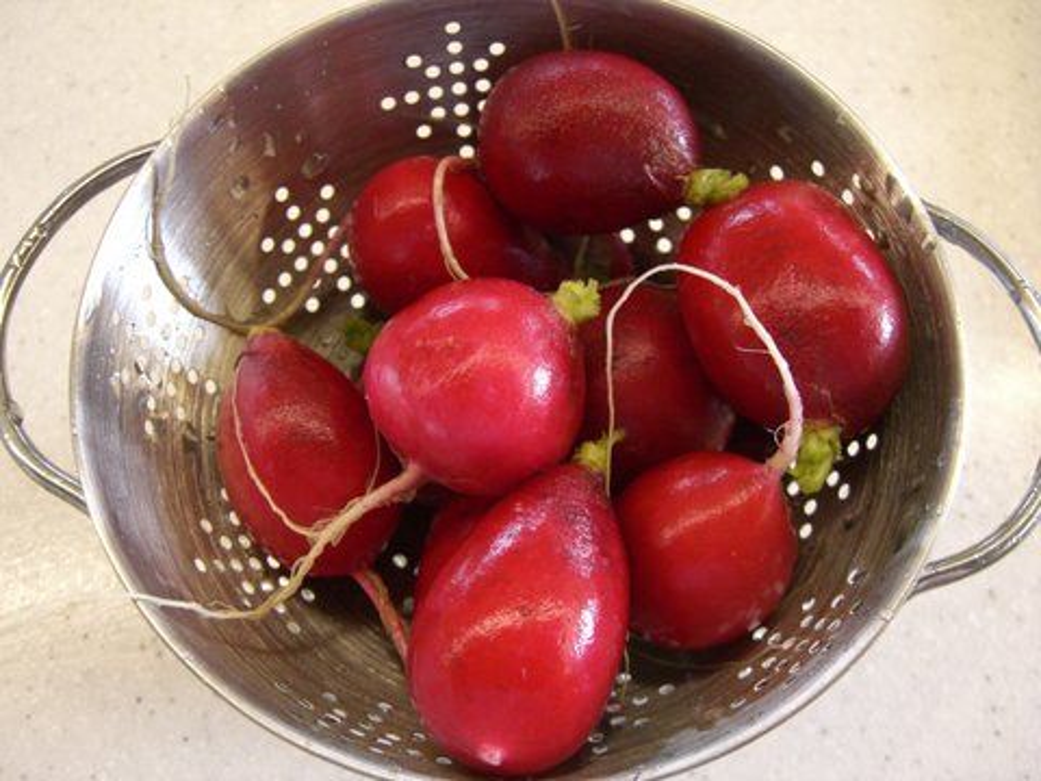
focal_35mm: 38
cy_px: 390
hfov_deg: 49.0
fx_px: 1143
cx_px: 520
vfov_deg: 37.7
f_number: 2.8
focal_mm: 7.9
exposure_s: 1/80
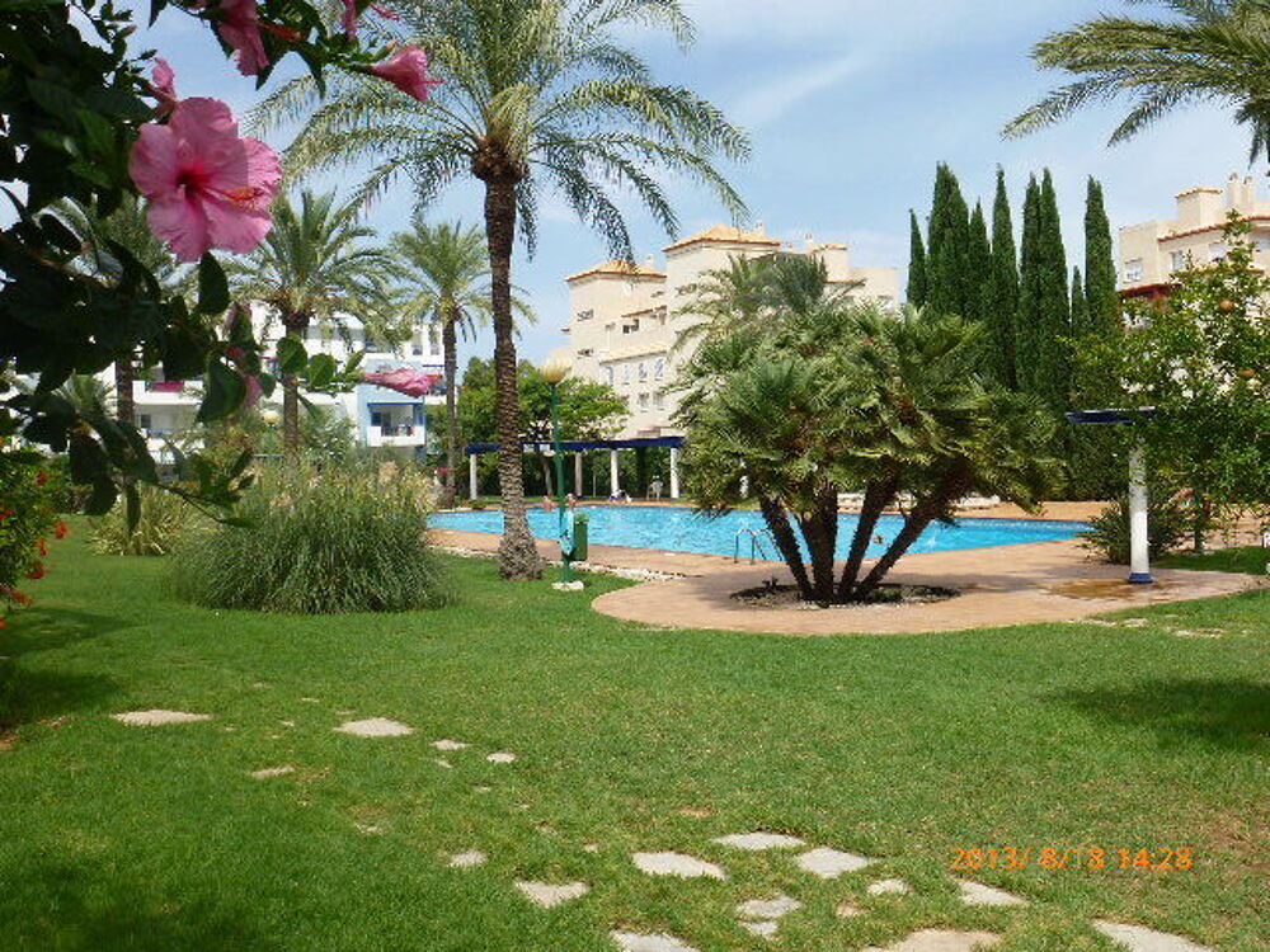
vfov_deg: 46.8
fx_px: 1101
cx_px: 635
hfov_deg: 60.0
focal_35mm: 30
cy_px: 476
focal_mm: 5.4
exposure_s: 1/640
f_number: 4
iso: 100
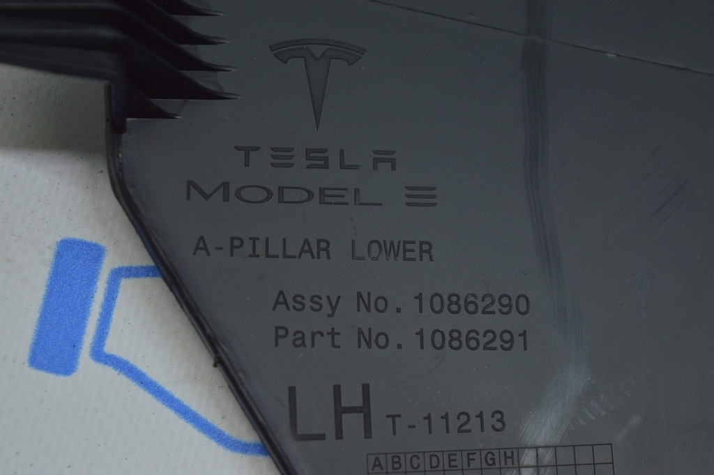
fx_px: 1635
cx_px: 357
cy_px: 238
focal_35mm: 82
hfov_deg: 24.6
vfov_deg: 16.5
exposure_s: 1/60
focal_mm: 55
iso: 400
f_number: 5.6
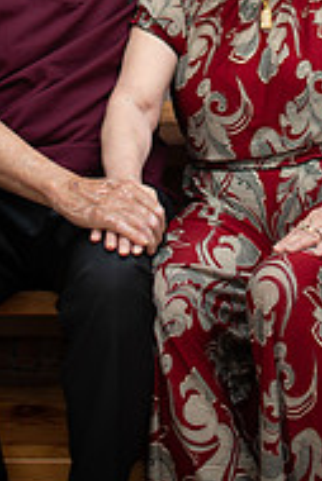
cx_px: 271
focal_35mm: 123
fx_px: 1647
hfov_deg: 11.1
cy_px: -53
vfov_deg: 16.1
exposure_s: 1/200
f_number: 2
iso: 100
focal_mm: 35
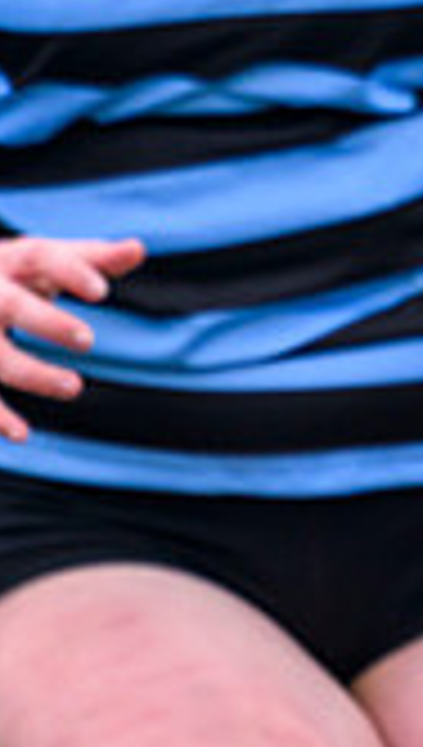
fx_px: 45968
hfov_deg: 0.5
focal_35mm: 2317
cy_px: -234
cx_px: 1147
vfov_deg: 0.9
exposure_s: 1/1600
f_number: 4
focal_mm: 560
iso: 800
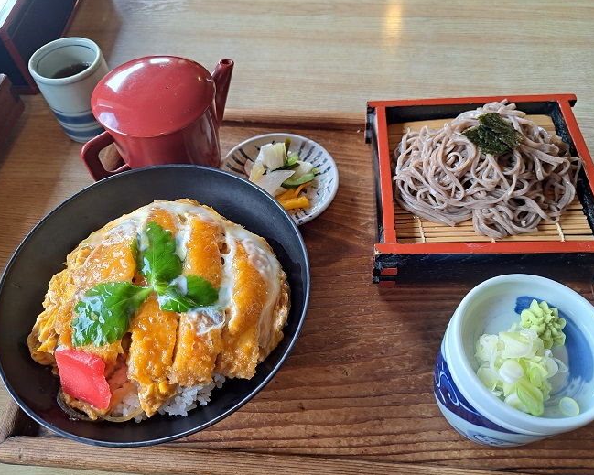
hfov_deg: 66.0
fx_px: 457
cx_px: 306
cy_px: 243
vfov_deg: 54.9
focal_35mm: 26
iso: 80
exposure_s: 1/50
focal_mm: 5.23
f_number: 1.8
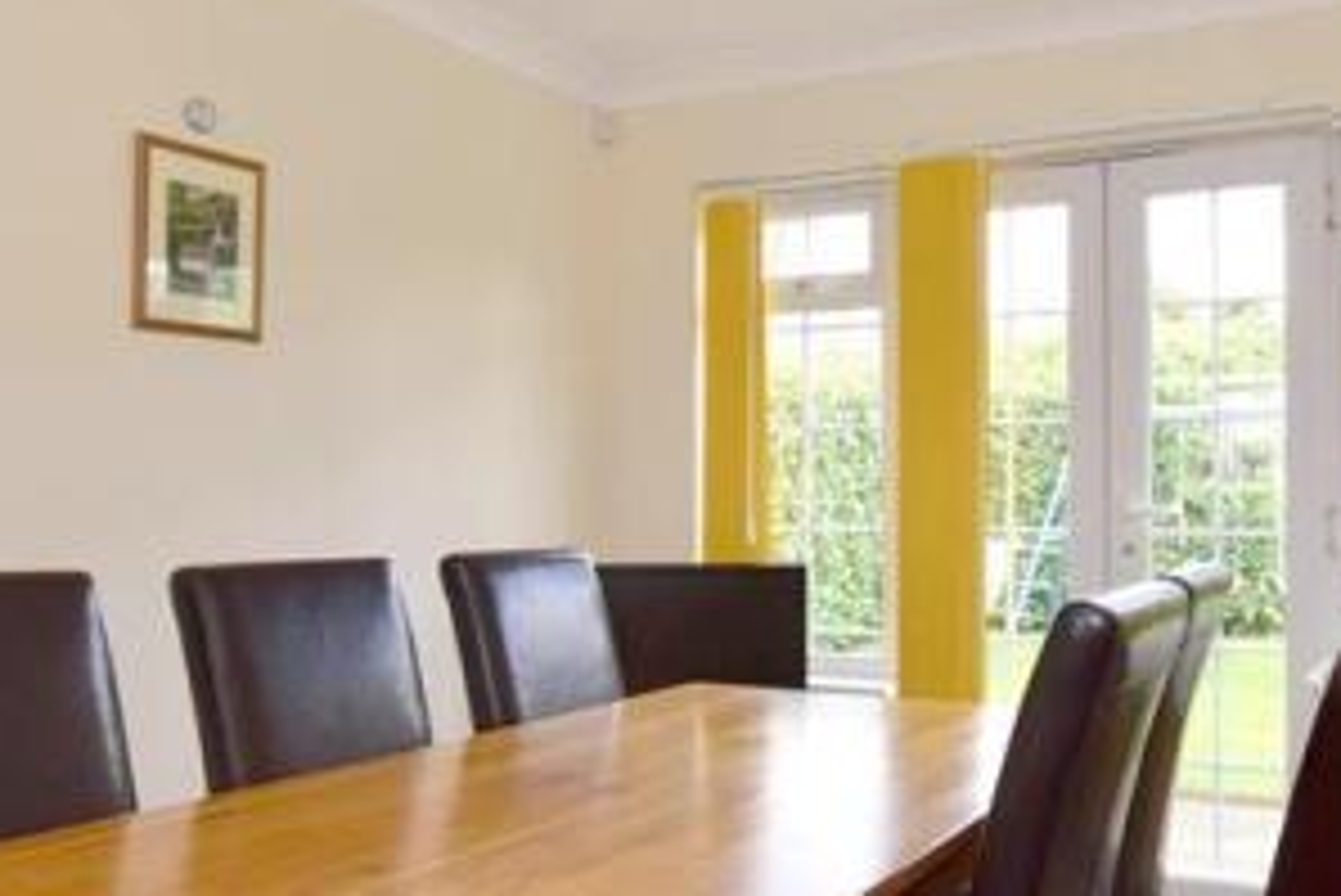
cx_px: 864
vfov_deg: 39.9
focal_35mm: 33
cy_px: 511
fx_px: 1230
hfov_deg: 56.3
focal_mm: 10
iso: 200
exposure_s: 1/30
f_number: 11
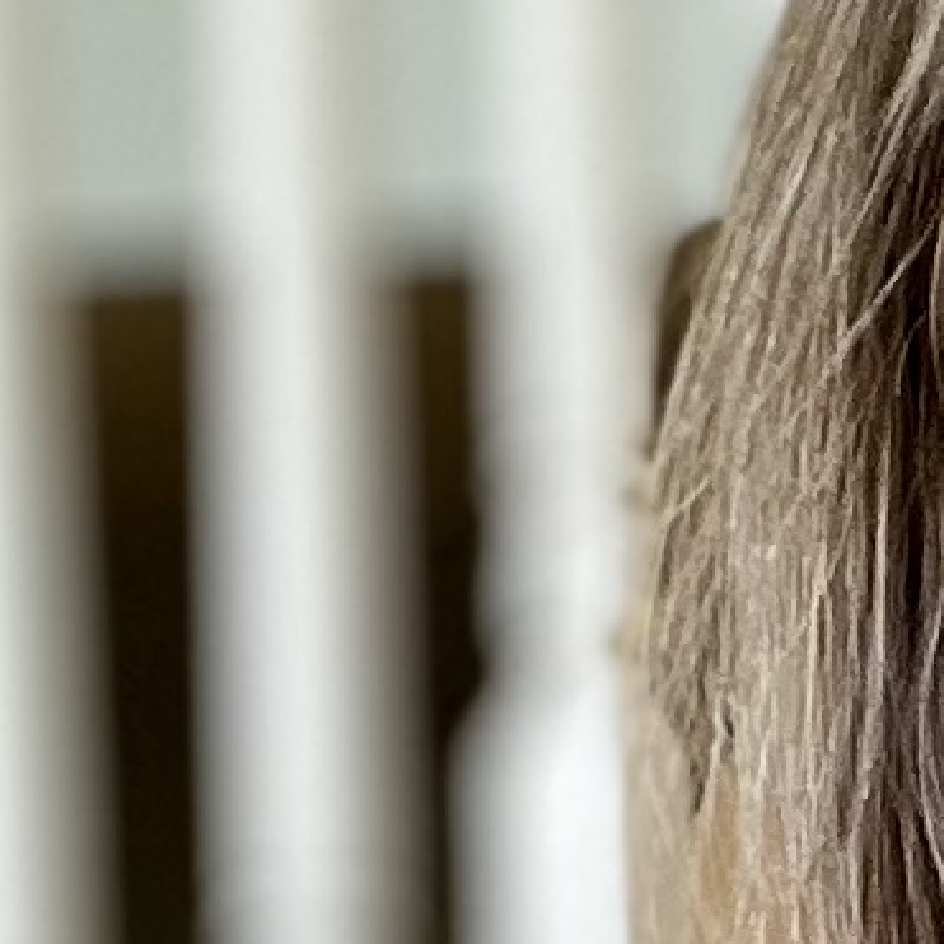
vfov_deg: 7.7
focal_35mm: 221
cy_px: 1743
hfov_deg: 7.7
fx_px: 6819
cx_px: 1600
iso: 100
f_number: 2.2
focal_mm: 2.71
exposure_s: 1/72
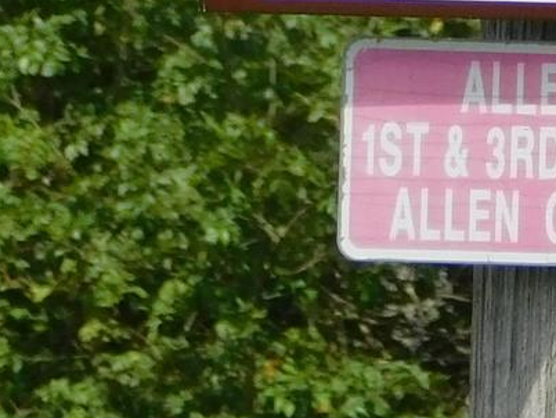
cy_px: -278
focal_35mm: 2005
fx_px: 32223
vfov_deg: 0.7
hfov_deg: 1.0
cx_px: 584
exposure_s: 1/500
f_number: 5.9
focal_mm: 70
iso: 125
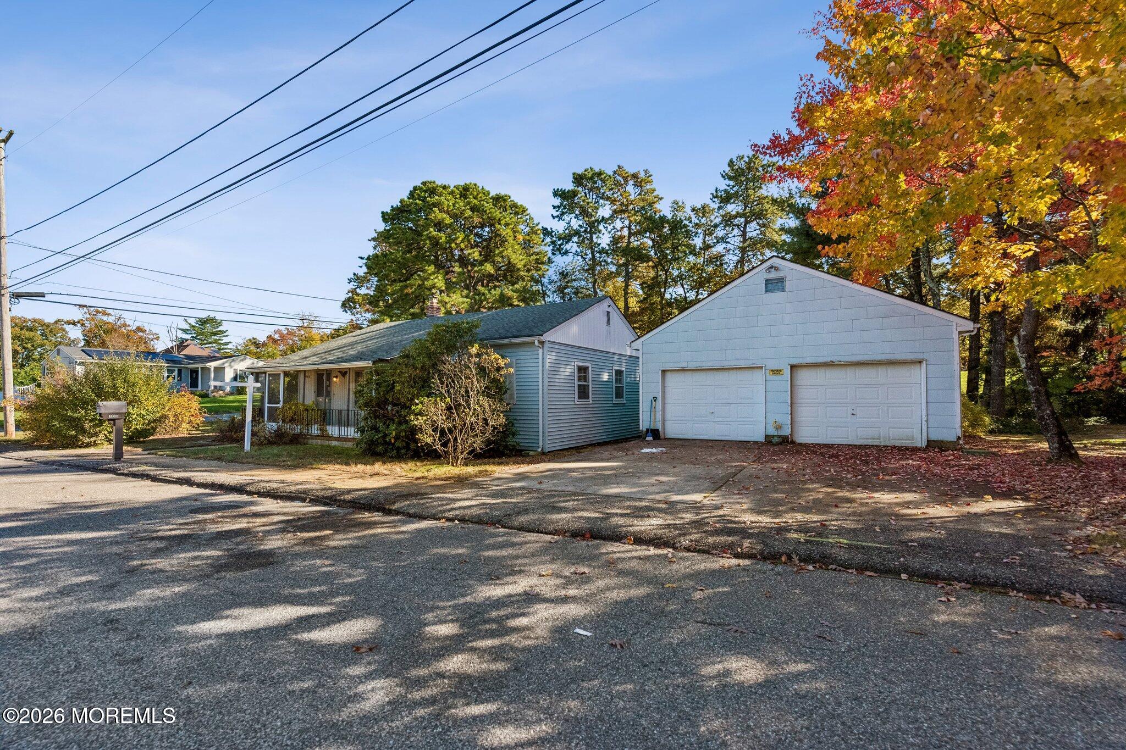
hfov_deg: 100.4
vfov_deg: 77.3
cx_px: 563
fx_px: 469
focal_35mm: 15
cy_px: 375
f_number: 7.1
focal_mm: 15
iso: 2000
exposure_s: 1/2000
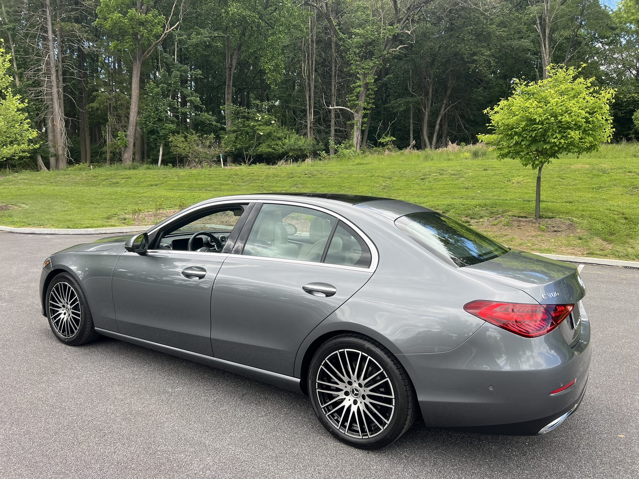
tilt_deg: -4.5
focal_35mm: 26
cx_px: 320
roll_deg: +0.3
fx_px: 480
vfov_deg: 53.1
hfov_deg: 67.3
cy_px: 240
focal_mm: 5.7
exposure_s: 1/853
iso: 50
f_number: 1.5
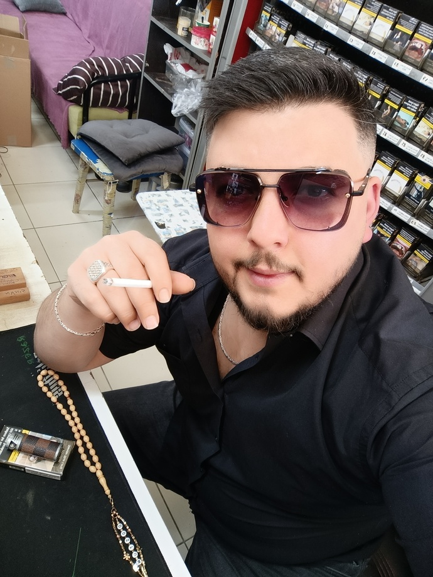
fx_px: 400
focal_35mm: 24
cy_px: 288
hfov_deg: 56.8
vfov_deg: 71.6
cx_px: 216
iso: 200
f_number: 2.4
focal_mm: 3.27
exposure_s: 1/30
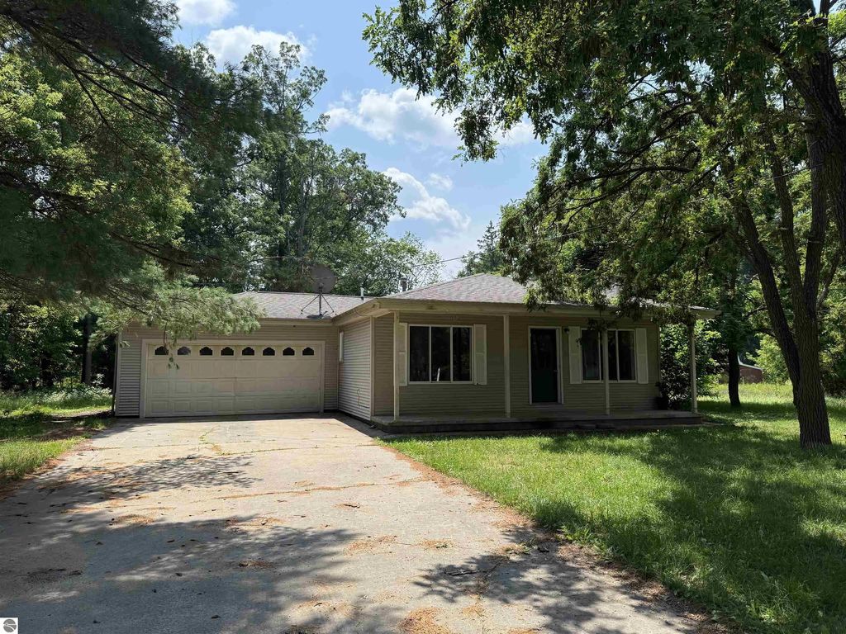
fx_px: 587
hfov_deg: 71.6
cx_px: 423
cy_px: 317
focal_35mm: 24
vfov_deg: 56.8
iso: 100
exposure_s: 1/3584
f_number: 1.78
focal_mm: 6.76
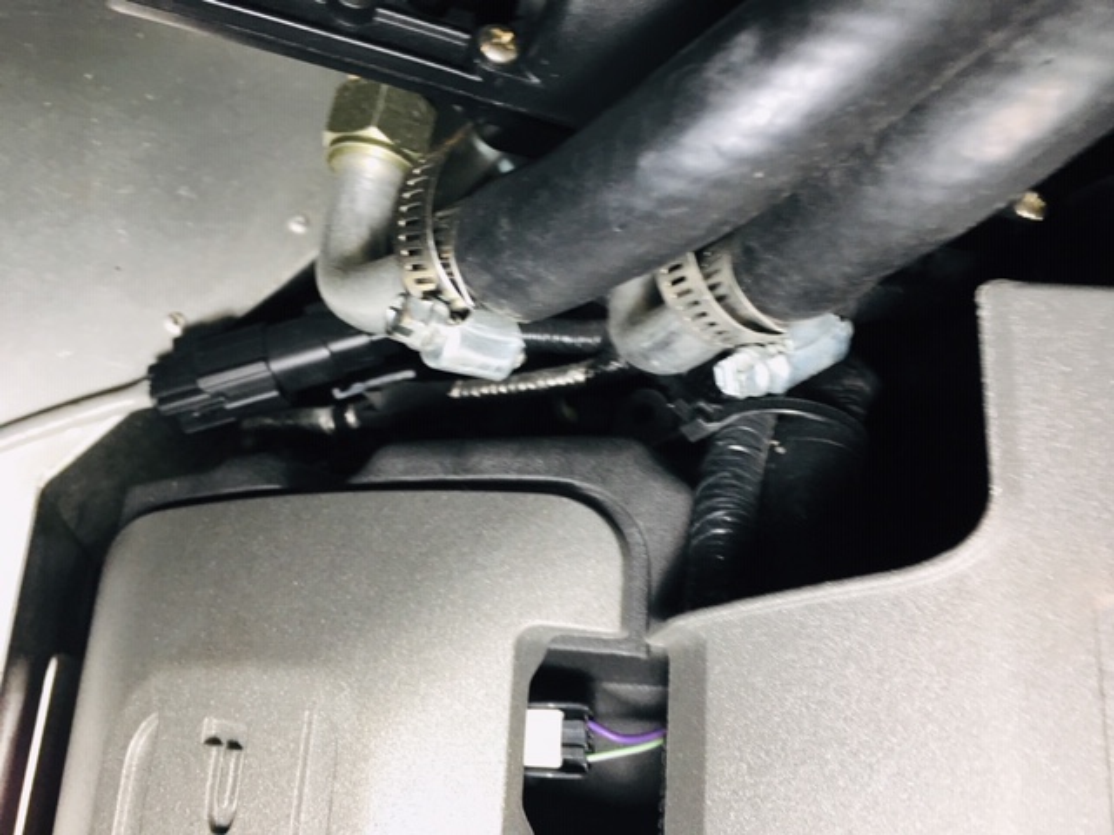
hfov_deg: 61.7
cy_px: 418
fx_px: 933
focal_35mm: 29
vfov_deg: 48.2
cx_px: 557
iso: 80
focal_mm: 4.15
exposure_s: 1/30
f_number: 2.2
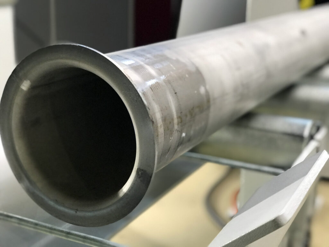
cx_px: 164
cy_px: 124
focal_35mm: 57
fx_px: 542
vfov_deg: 25.7
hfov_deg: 33.8
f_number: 2.8
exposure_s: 1/99
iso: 500
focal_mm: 6.6
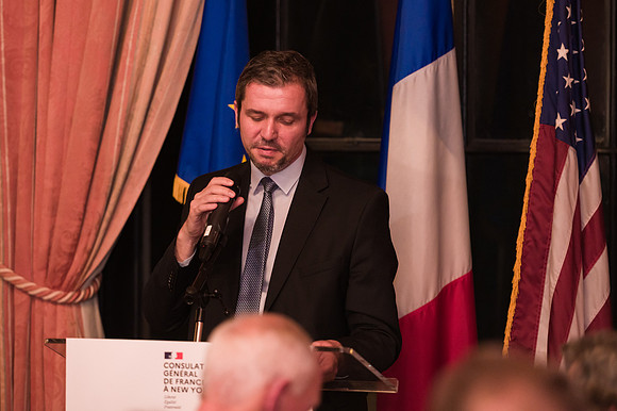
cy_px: 195
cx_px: 293
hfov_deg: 11.4
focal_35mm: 180
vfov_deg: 7.6
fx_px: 3086
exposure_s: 1/200
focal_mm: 170
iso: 3200
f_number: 3.2
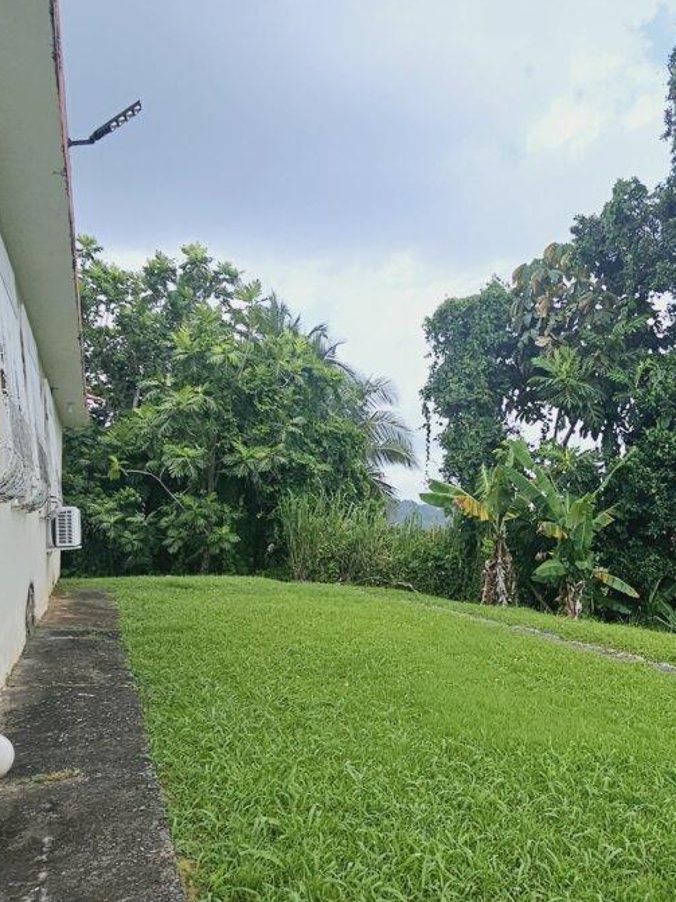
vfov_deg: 57.9
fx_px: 807
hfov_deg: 44.4
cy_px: 543
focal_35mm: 31
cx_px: 478
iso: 50
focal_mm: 2.2
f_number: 2.2
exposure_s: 1/2246
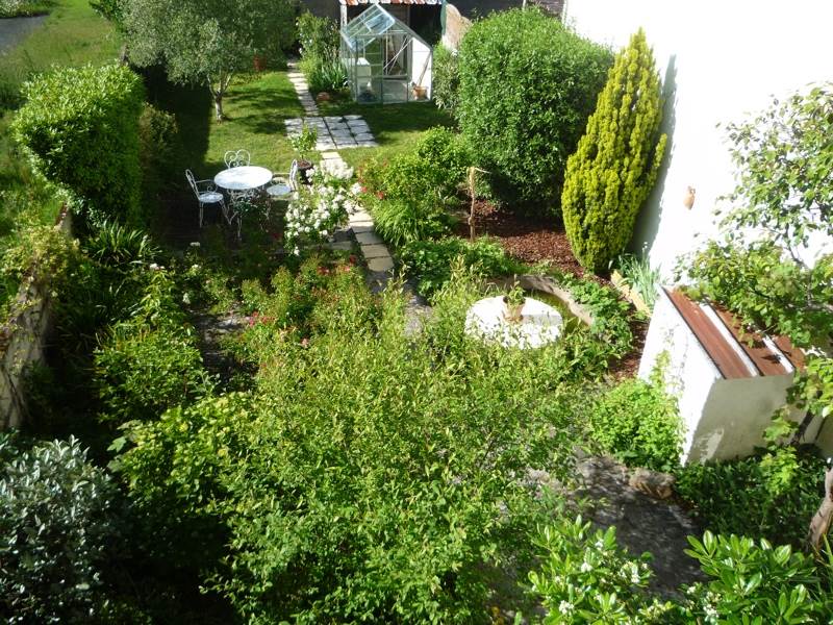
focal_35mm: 30
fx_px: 722
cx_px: 416
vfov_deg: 46.8
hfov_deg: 60.0
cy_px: 312
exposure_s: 1/400
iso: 100
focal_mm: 5.2
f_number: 4
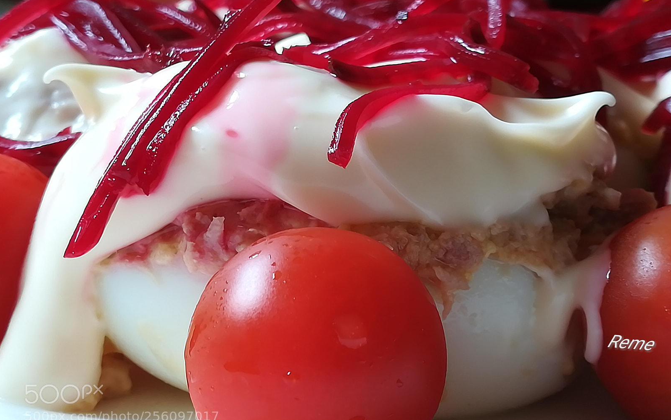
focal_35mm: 68
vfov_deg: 19.1
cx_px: 335
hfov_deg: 30.2
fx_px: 1244
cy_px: 197
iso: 160
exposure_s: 1/33.3
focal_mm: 3.83
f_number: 2.2
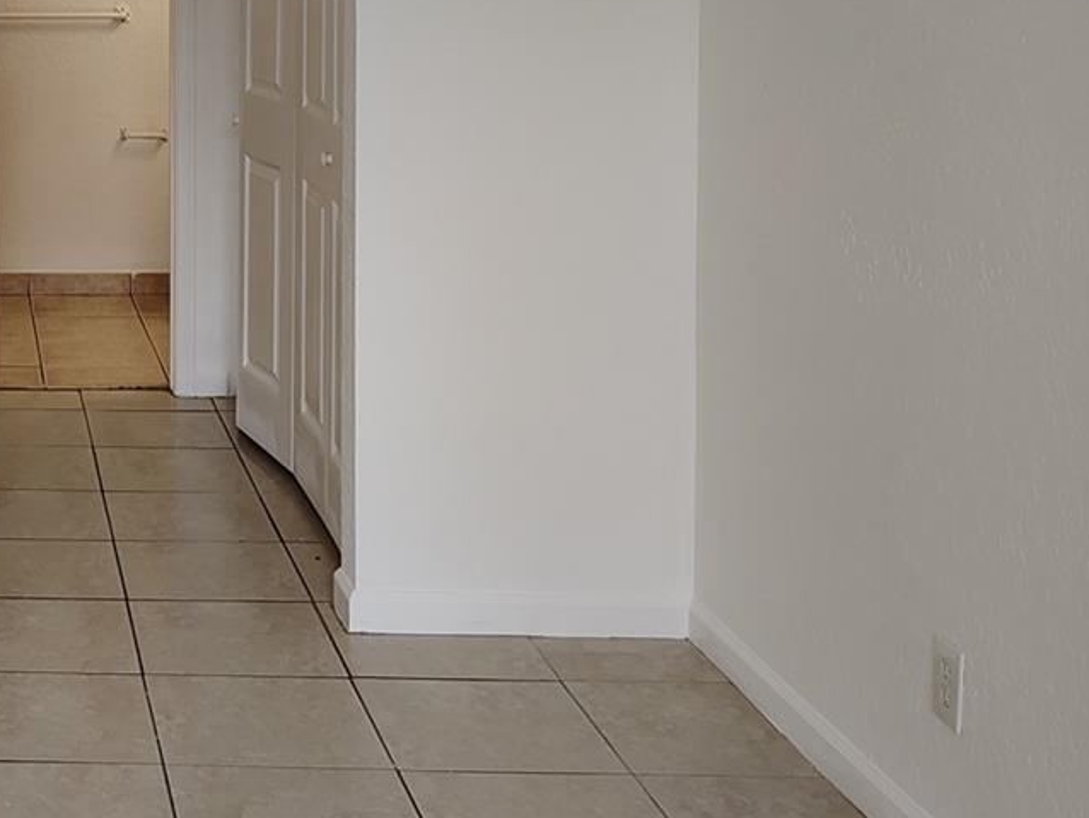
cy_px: -12
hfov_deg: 29.1
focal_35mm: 60
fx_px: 1888
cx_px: -108
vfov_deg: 23.4
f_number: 1.8
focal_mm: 5.56
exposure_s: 1/120
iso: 284
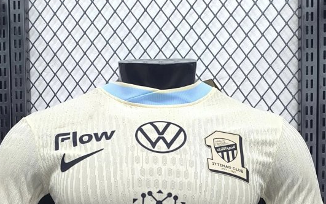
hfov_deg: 41.0
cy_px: 299
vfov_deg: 22.2
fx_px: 435
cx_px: 163
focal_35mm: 49
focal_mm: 6.14
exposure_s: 1/50
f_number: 1.65
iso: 640
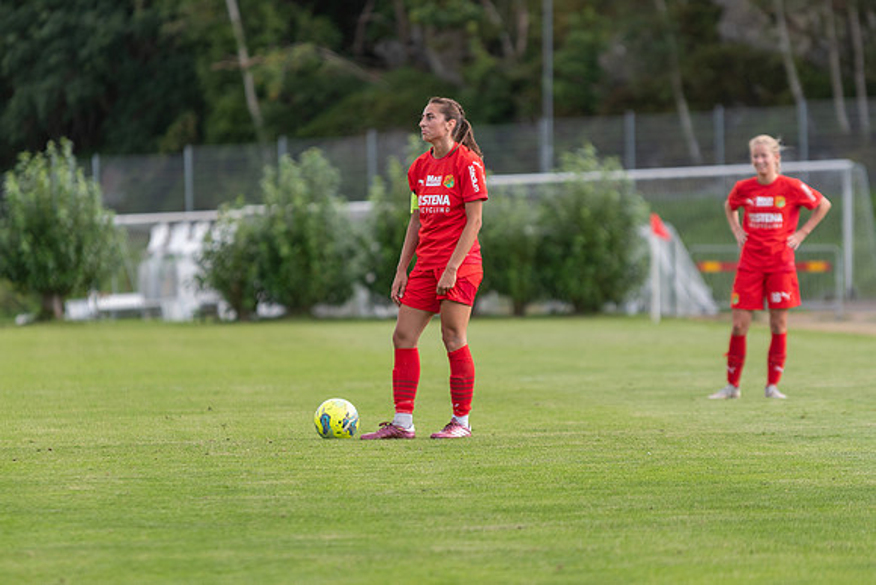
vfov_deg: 4.3
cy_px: 292
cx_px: 438
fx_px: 7793
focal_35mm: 320
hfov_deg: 6.4
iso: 450
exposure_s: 1/1250
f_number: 3.2
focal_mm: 200
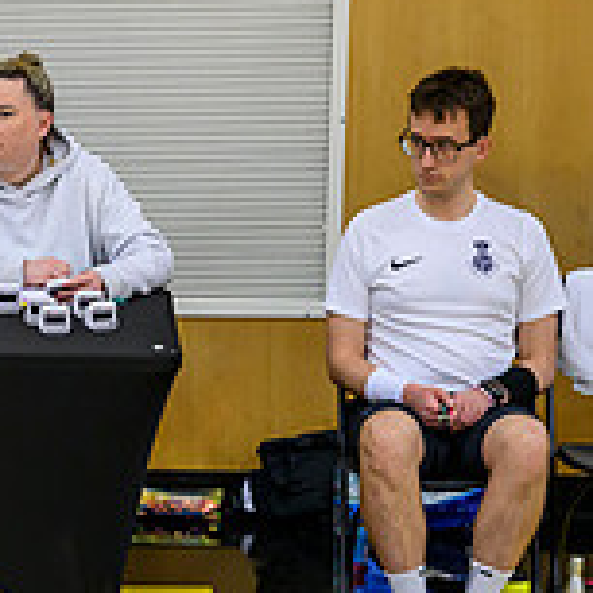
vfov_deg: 4.0
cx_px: -496
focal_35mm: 434
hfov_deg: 4.0
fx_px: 8411
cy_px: 320
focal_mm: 135
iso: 2500
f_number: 3.2
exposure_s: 1/640
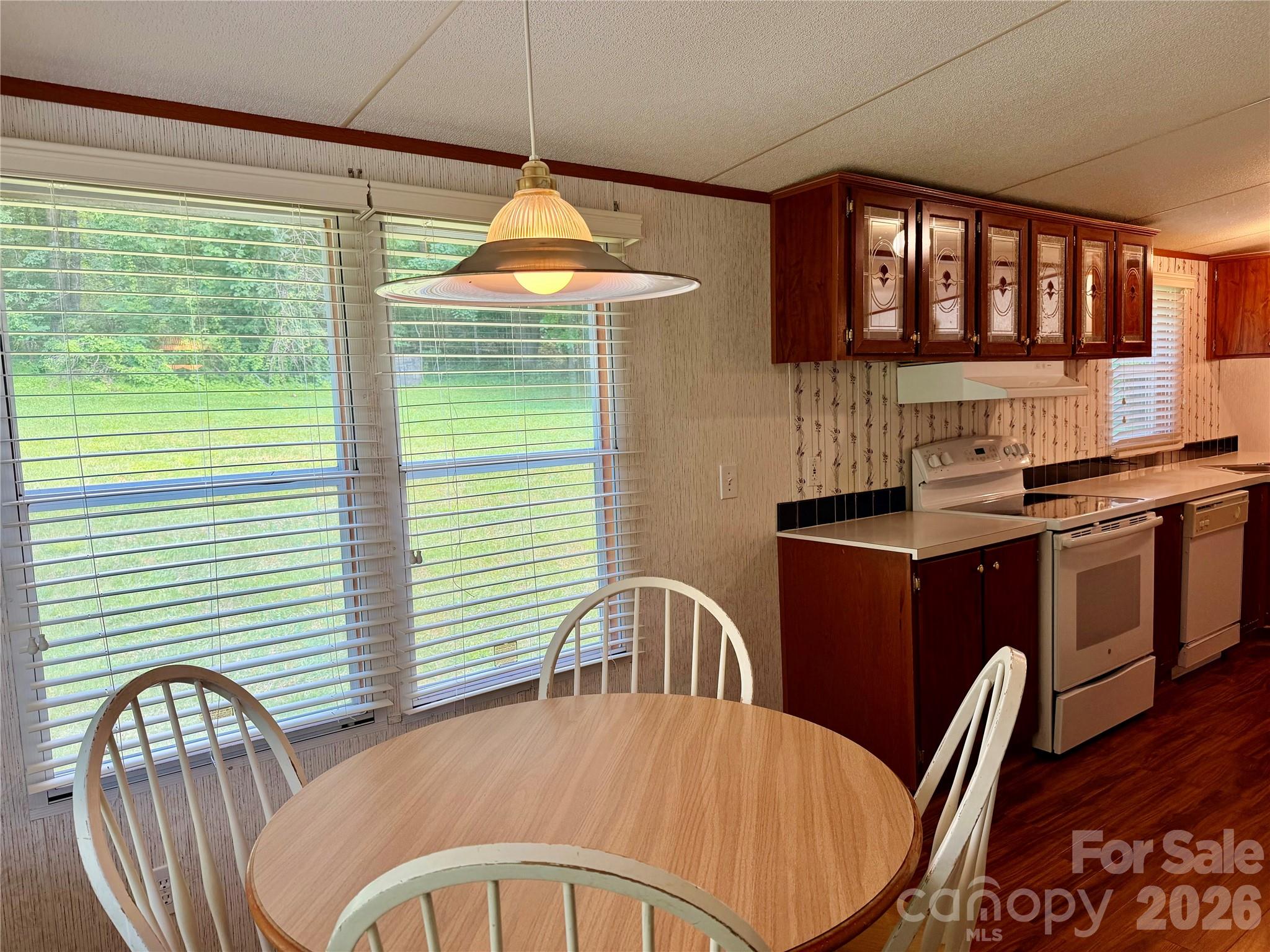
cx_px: 635
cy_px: 476
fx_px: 881
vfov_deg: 56.8
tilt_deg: -5.3
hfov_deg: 71.6
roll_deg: +2.9
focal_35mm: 24
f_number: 1.78
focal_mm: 6.76
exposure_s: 1/120
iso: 80
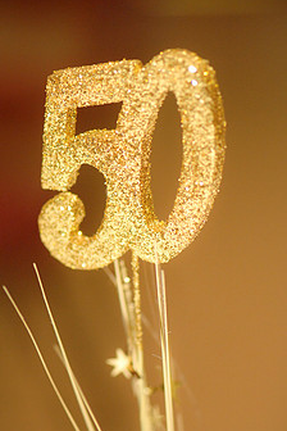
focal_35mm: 211
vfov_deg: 9.8
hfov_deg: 6.5
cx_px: 140
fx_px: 2519
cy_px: 224
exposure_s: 1/40
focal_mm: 105
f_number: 3
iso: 800
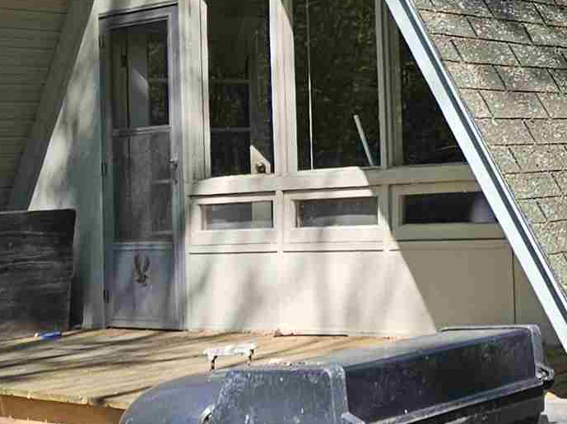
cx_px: 830
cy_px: 113
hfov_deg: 25.7
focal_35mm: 58
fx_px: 950
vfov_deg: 25.0
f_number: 2.2
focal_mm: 2.2
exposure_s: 1/814
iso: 50
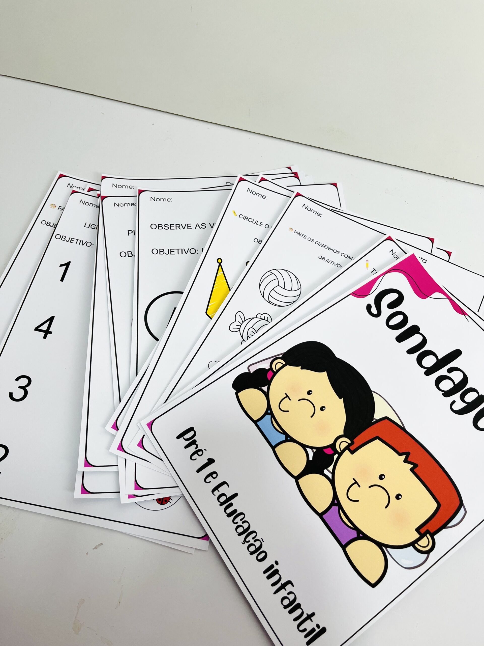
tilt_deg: -63.5
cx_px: 242
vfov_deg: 67.3
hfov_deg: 53.1
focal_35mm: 26
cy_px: 323
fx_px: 485
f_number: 1.6
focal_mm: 5.1
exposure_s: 1/120
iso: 80
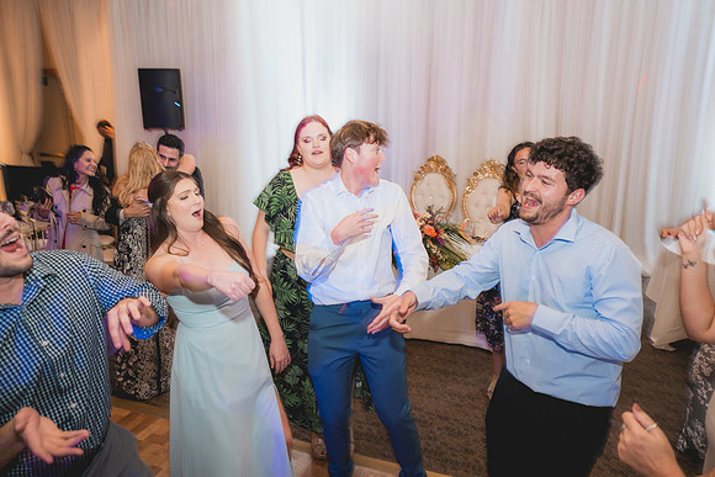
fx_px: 556
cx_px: 358
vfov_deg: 46.4
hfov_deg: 65.5
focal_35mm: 28
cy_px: 238
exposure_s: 1/40
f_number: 2.8
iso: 2500
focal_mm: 28
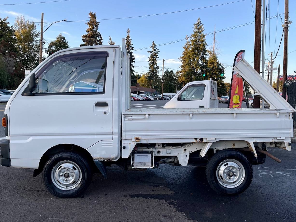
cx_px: 151
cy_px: 108
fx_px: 222
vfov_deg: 53.0
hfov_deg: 67.3
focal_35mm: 26
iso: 32
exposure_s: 1/382
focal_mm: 5.1
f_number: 1.6
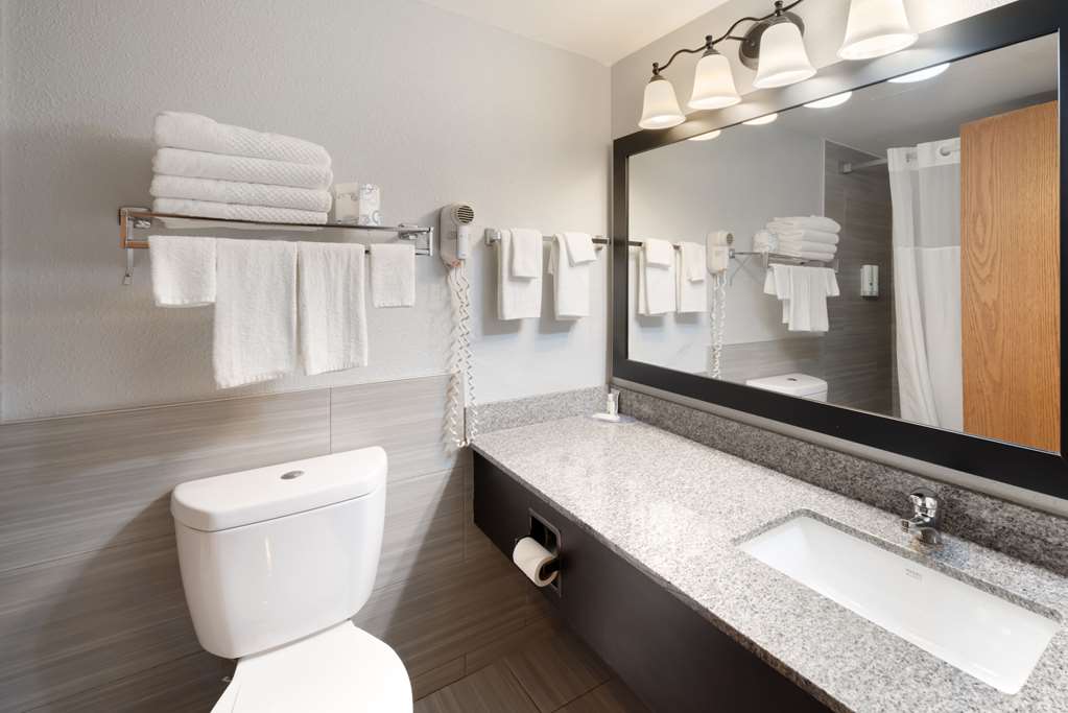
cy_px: 356
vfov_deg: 81.3
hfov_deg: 104.2
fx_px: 415
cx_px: 534
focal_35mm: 14
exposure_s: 1/40
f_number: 11
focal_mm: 14
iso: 400
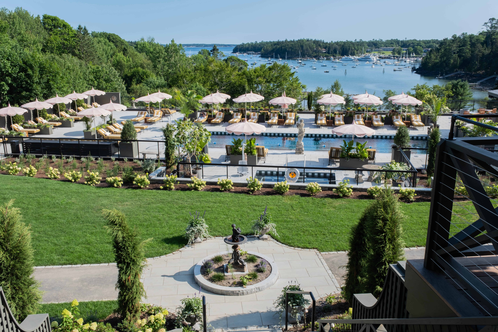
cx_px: 249
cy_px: 166
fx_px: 443
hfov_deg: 58.7
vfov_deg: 41.1
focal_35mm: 32
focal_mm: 21.2
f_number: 10
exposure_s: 1/125
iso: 160
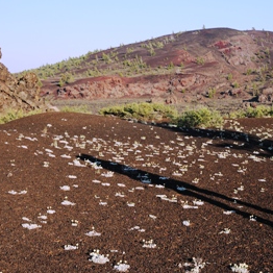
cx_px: 172
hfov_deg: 28.1
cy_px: 120
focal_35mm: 61
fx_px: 544
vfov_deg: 28.1
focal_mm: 28
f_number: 8
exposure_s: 1/250
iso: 200
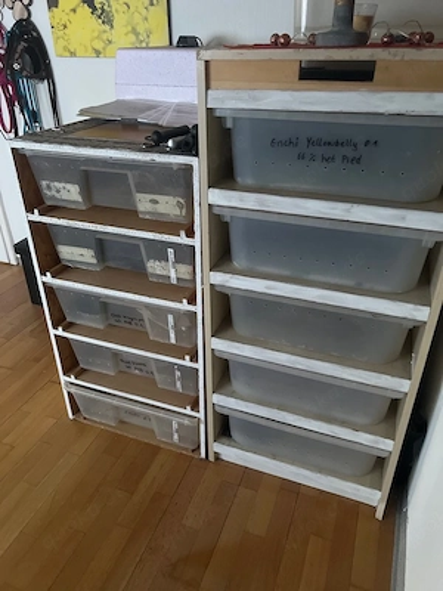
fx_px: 444
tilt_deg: -30.0
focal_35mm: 26
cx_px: 222
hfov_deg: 53.1
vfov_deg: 67.3
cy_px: 296
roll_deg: -0.2
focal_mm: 5.7
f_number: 1.5
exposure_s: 1/33
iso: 640
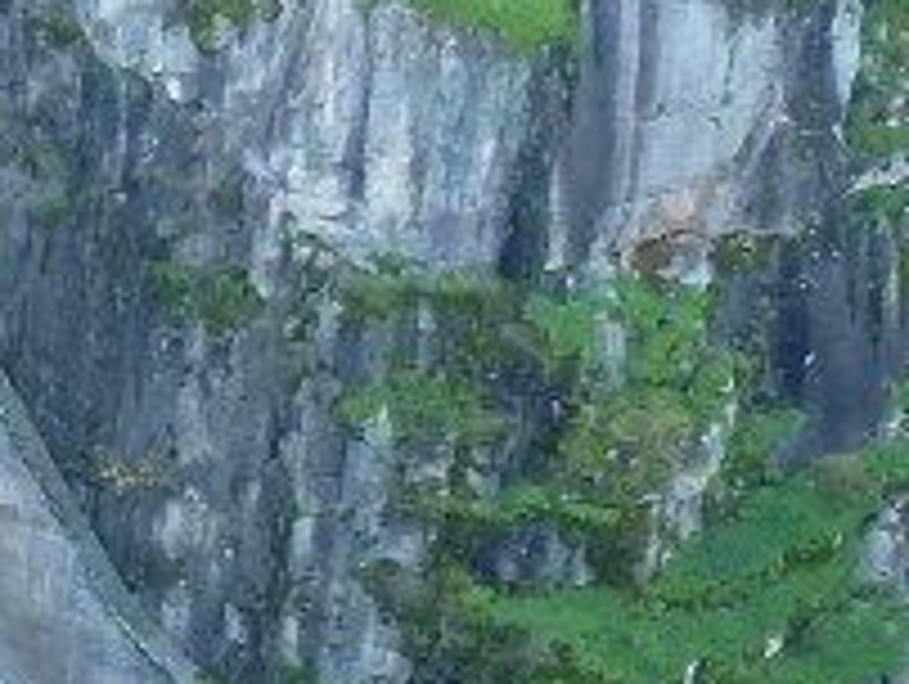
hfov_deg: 11.8
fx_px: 3996
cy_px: 418
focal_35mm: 152
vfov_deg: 9.8
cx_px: -792
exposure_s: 1/40
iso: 200
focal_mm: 5.4
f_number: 3.5
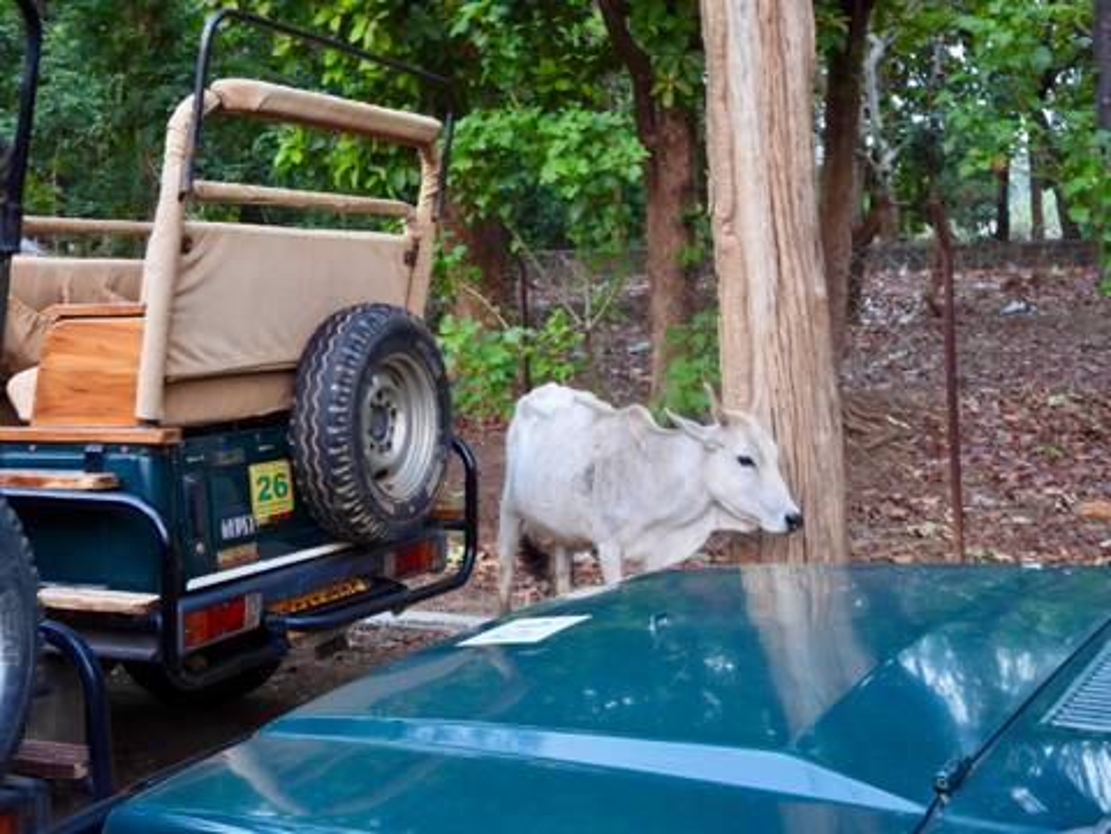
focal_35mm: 50
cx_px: 556
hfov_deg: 38.2
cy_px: 417
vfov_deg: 29.1
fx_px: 1605
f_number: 3.5
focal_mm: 8.9
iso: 400
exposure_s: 1/20
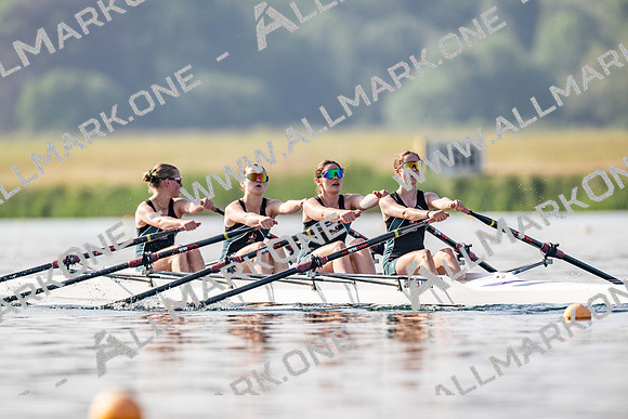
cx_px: 314
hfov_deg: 3.4
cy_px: 210
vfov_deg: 2.3
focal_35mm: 600
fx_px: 10469
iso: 280
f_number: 5.6
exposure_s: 1/2500
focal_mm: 600
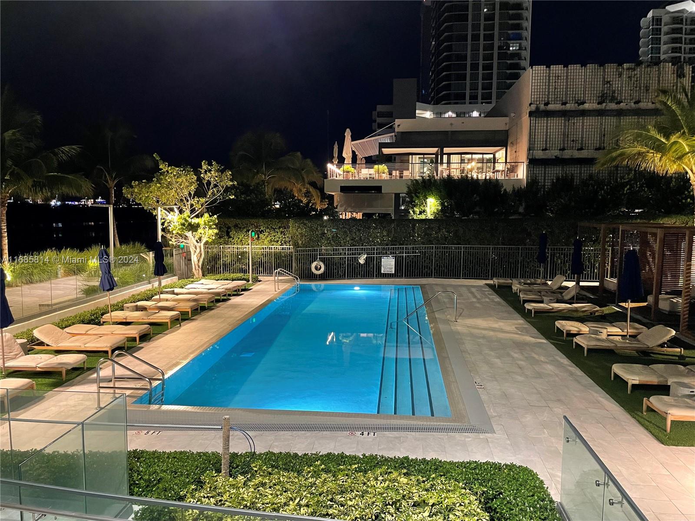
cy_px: 260
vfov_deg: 53.1
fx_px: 522
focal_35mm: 26
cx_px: 348
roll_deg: +0.1
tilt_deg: -5.0
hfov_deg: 67.3
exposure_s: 1/30
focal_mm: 4.2
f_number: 1.6
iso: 500
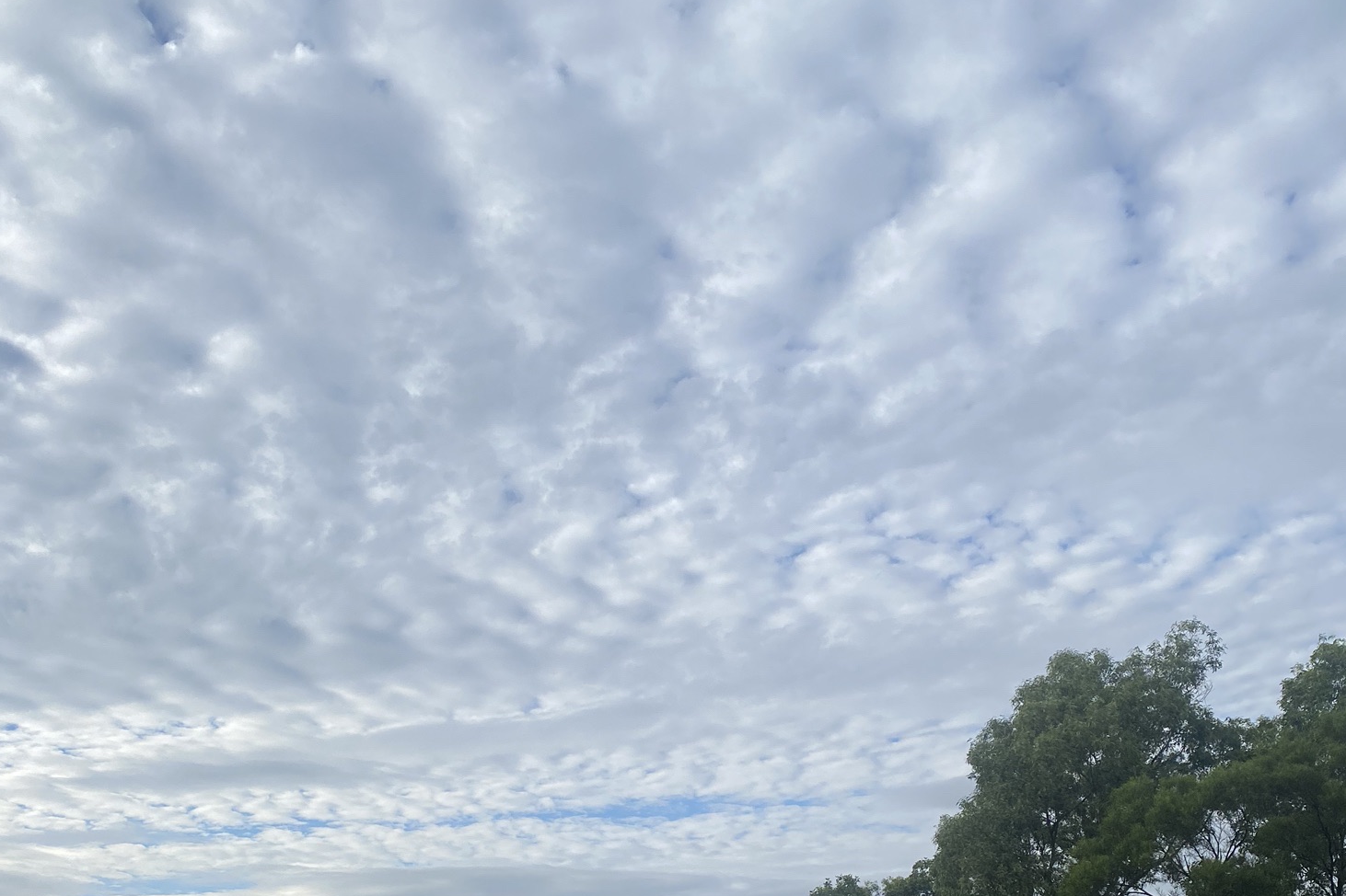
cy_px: 752
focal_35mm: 37
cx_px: 668
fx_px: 1383
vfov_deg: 34.5
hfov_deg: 51.9
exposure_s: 1/3300
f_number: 1.8
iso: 32
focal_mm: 4.25
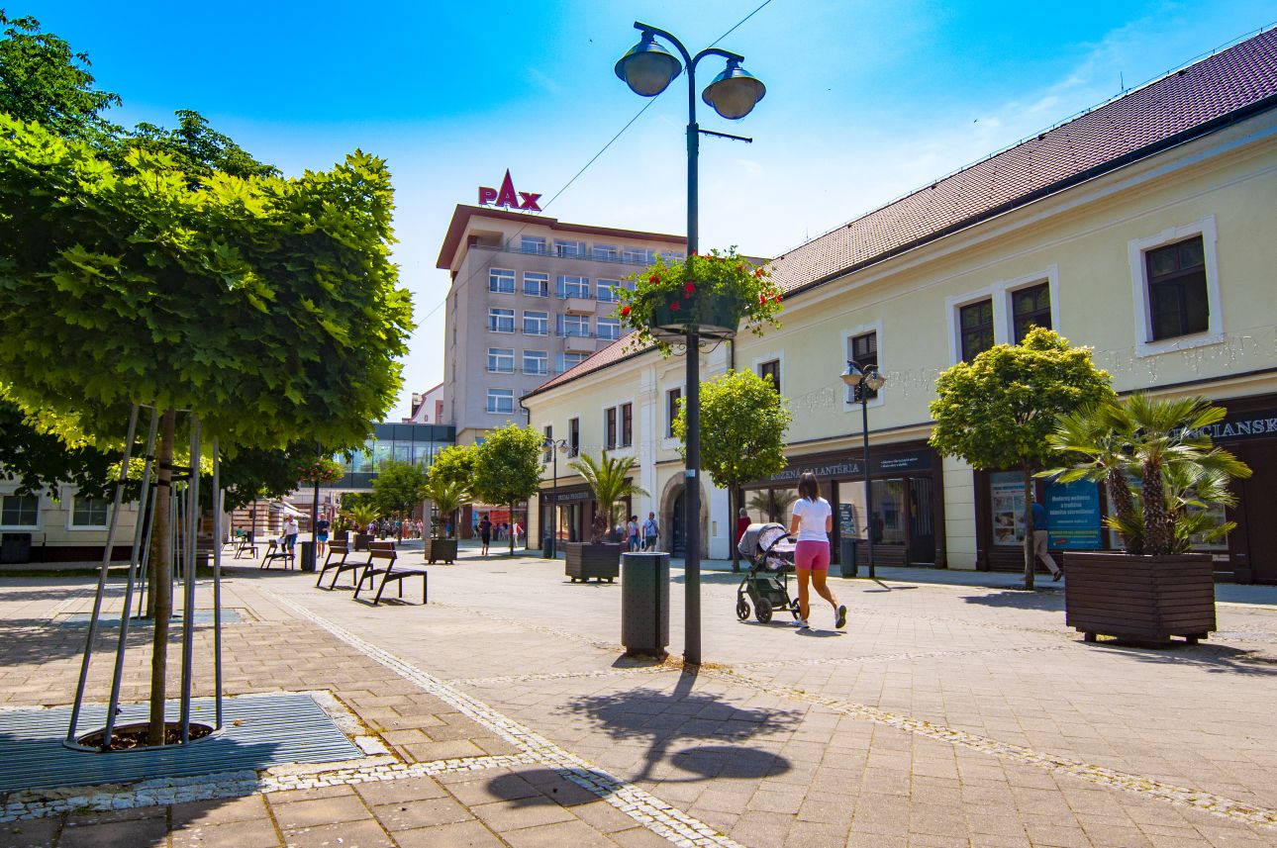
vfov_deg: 53.0
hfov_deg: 73.8
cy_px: 424
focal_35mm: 24
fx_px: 850
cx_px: 638
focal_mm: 16
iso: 200
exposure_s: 1/640
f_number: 10
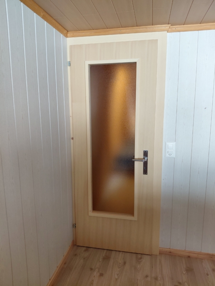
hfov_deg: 54.9
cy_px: 143
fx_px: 207
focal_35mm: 25
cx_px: 108
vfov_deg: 69.4
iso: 320
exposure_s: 1/60
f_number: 1.8
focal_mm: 4.69
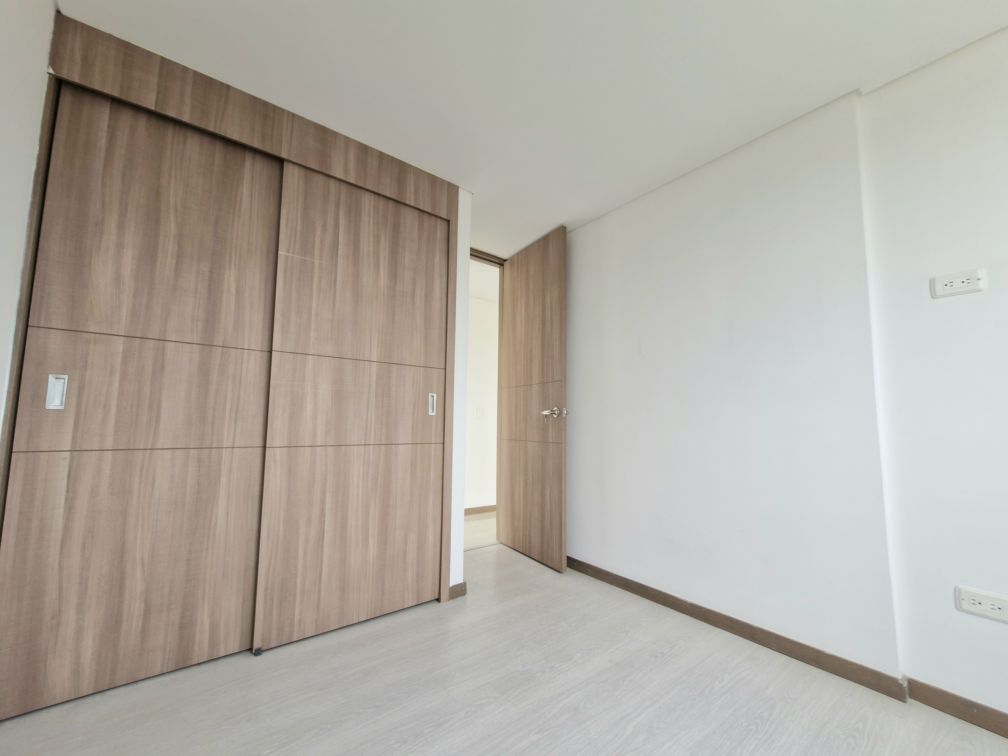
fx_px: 379
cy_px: 378
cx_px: 504
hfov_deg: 106.2
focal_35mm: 13
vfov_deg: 89.9
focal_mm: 1.74
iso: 80
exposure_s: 1/60.2
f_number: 2.2
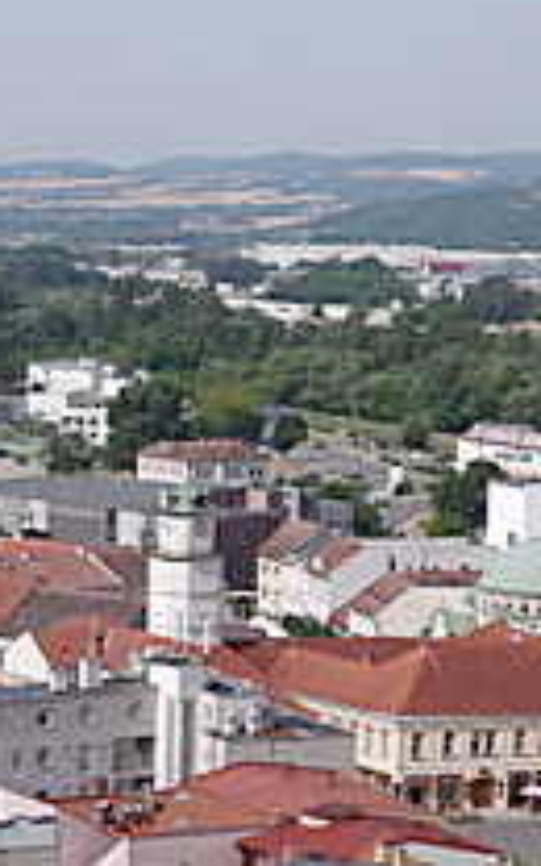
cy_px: 527
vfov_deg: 15.2
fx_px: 3232
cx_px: 191
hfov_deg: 9.6
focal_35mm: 137
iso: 100
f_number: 7.1
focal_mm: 28
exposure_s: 1/400
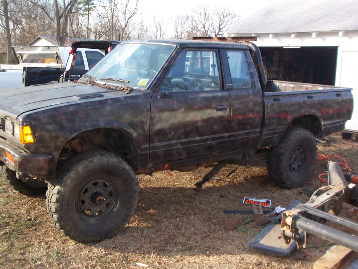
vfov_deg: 36.8
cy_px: 134
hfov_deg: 47.9
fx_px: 403
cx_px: 179
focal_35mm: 39
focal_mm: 6.4
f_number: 3.9
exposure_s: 1/100
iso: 64
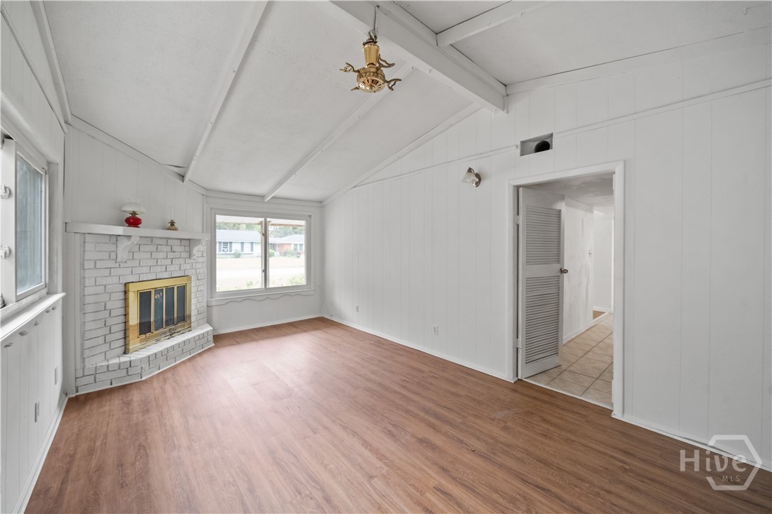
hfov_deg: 108.3
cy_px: 257
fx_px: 279
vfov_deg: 85.4
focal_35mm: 13
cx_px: 386
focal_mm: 13
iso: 10000
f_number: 8
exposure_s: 1/30
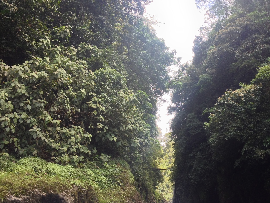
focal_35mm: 51
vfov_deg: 28.6
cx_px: 164
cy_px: 93
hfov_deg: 37.3
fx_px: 398
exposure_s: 1/150
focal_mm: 4.28
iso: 50
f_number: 2.4
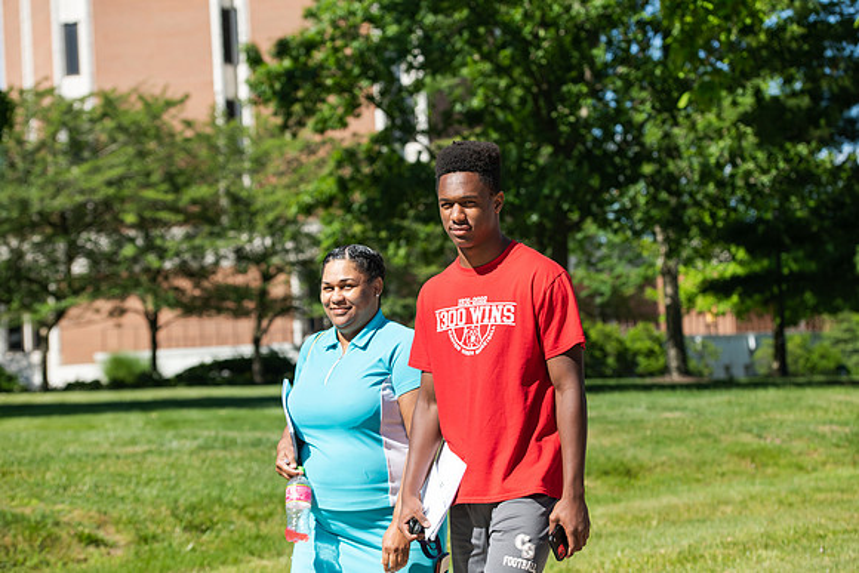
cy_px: 286
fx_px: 2052
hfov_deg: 23.6
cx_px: 430
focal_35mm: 86
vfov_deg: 15.9
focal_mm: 86
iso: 100
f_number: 4.5
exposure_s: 1/500
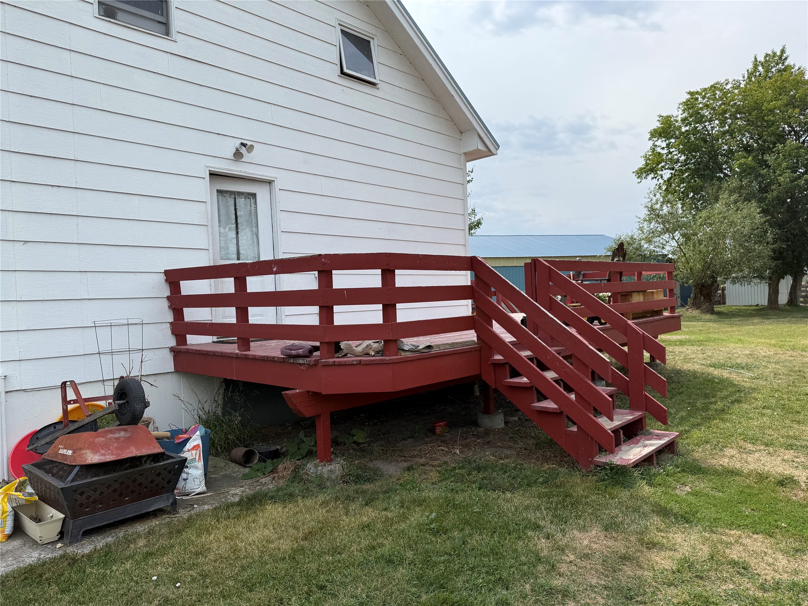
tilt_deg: +0.0
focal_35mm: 24
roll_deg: +2.8
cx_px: 404
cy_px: 303
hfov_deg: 71.6
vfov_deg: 56.8
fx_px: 560
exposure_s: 1/4167
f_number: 1.78
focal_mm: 6.76
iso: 80
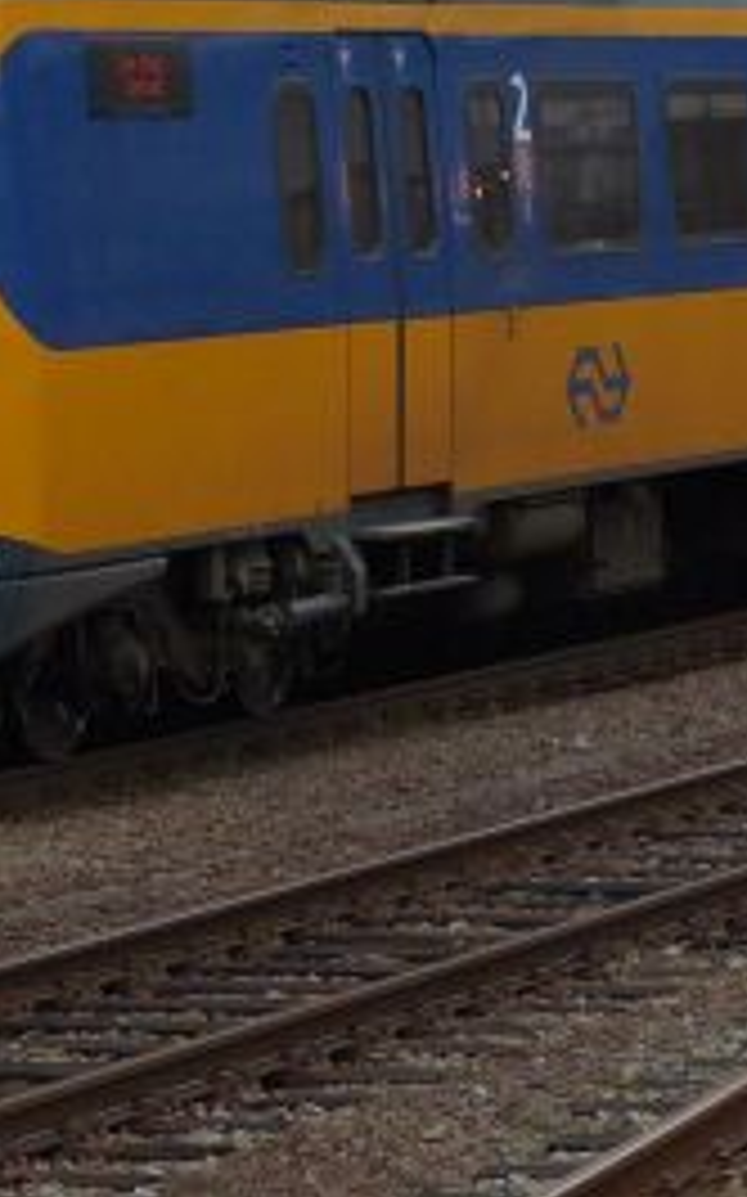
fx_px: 7793
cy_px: -9
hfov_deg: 5.5
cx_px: 315
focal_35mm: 239
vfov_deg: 8.7
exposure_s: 1/100
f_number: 2.8
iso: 100
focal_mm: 9.1
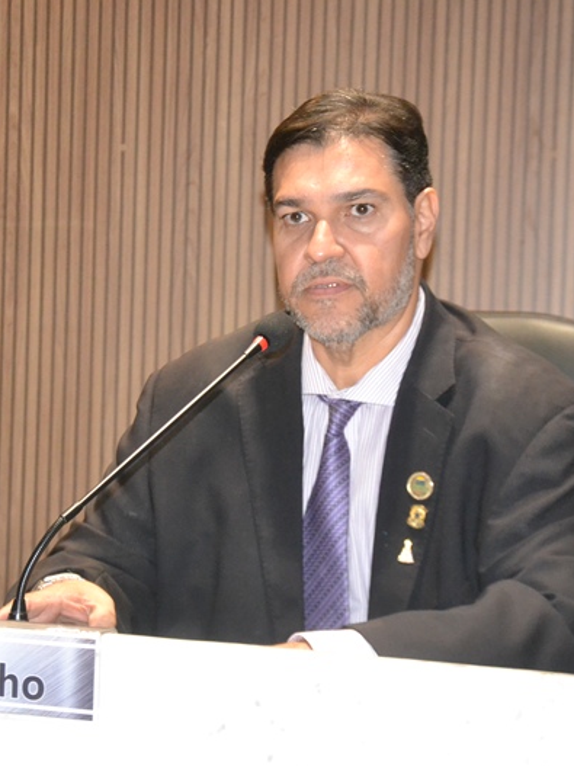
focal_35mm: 92
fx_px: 2035
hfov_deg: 16.1
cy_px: 384
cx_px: 262
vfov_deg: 21.3
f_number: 4.8
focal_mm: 42
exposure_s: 1/60
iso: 3200
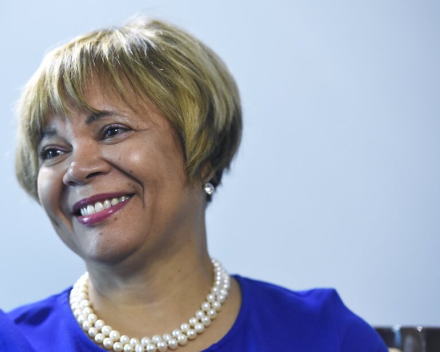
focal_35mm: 184
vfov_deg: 8.4
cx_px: 149
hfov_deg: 10.5
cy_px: 187
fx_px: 2396
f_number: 4
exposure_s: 1/320
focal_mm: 140
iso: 3200
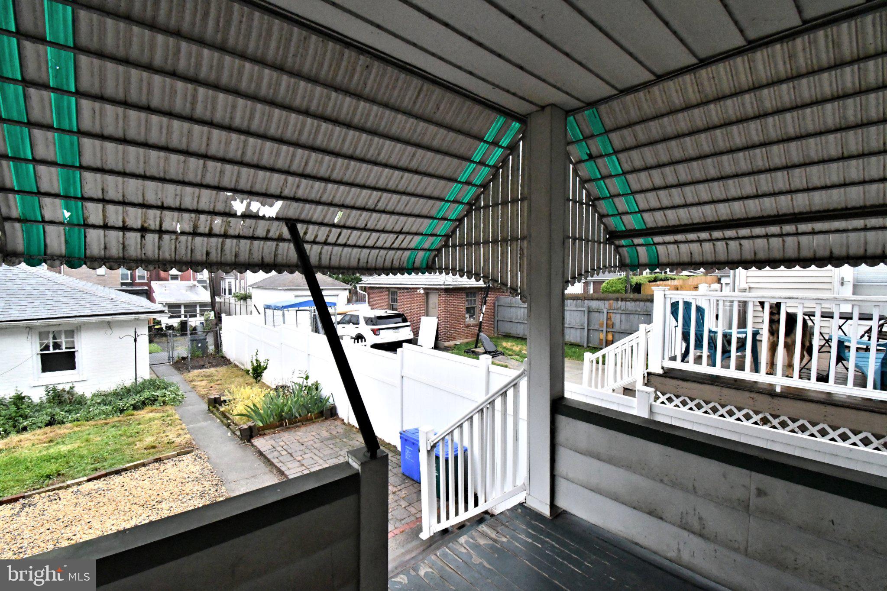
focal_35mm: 15
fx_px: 370
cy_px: 296
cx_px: 444
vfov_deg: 77.3
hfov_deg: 100.4
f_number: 13
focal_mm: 10
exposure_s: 1/1250
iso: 8000
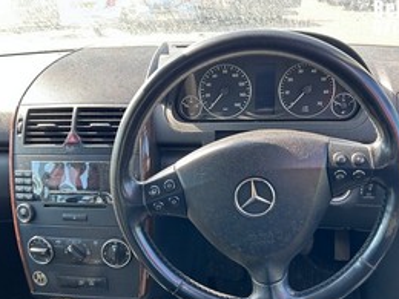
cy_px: 199
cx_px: 215
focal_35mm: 35
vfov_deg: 40.2
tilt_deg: -22.9
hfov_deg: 52.6
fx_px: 403
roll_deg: +2.7
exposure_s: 1/121
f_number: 1.5
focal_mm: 5.7
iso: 50
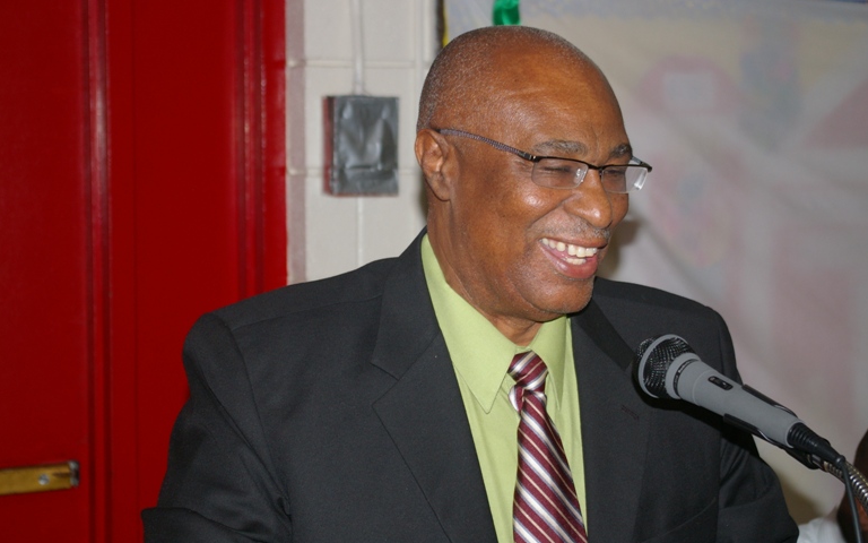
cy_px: 256
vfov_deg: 14.9
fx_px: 2071
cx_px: 450
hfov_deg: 23.7
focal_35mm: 88
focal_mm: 55
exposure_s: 1/60
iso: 400
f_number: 5.6
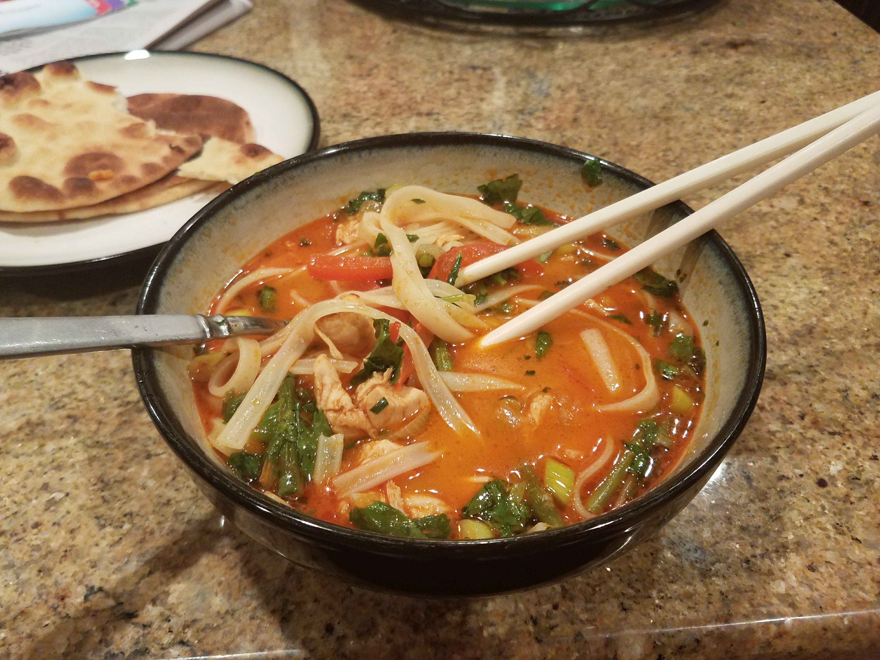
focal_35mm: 26
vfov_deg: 53.1
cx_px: 440
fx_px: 661
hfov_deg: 67.3
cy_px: 330
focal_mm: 4.2
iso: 200
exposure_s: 1/24
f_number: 1.7
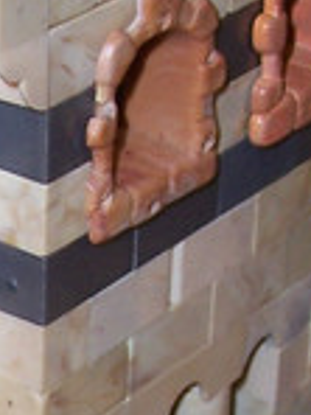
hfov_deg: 8.0
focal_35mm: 184
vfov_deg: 10.5
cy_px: 558
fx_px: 2204
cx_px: -106
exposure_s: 1/60
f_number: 2.7
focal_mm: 5.6
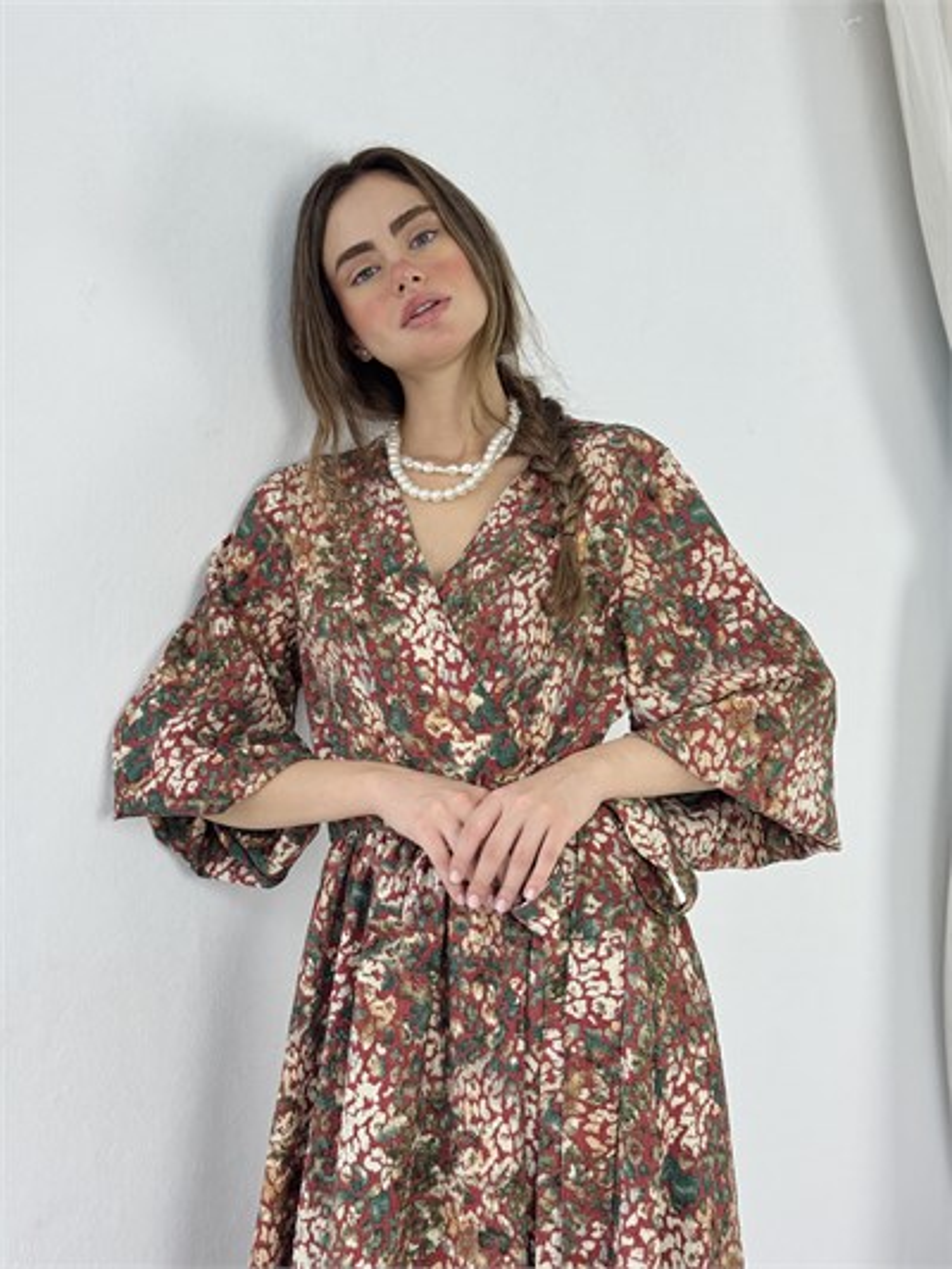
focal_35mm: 48
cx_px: 476
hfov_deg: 30.3
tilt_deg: -3.4
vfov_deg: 39.6
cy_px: 634
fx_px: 1759
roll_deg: -2.8
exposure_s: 1/120
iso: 80
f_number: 1.78
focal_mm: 6.76
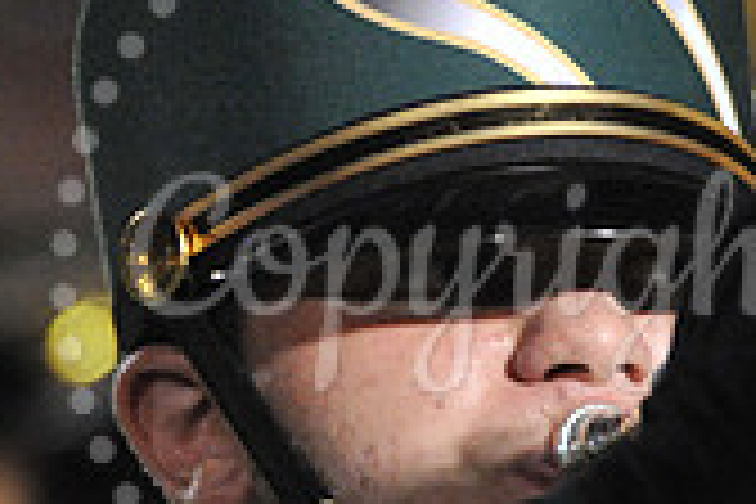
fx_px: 43467
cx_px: 482
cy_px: 270
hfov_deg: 1.0
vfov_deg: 0.7
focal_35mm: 2070
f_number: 6.3
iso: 6400
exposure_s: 1/160
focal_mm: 600
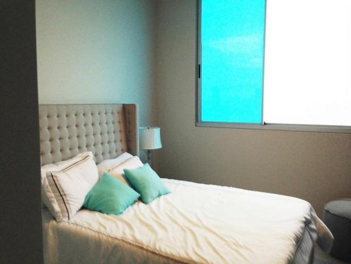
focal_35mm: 33
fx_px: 335
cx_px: 176
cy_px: 132
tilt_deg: -4.6
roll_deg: +0.0
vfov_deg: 42.9
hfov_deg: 55.4
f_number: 2.4
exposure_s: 1/20
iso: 64
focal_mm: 4.12
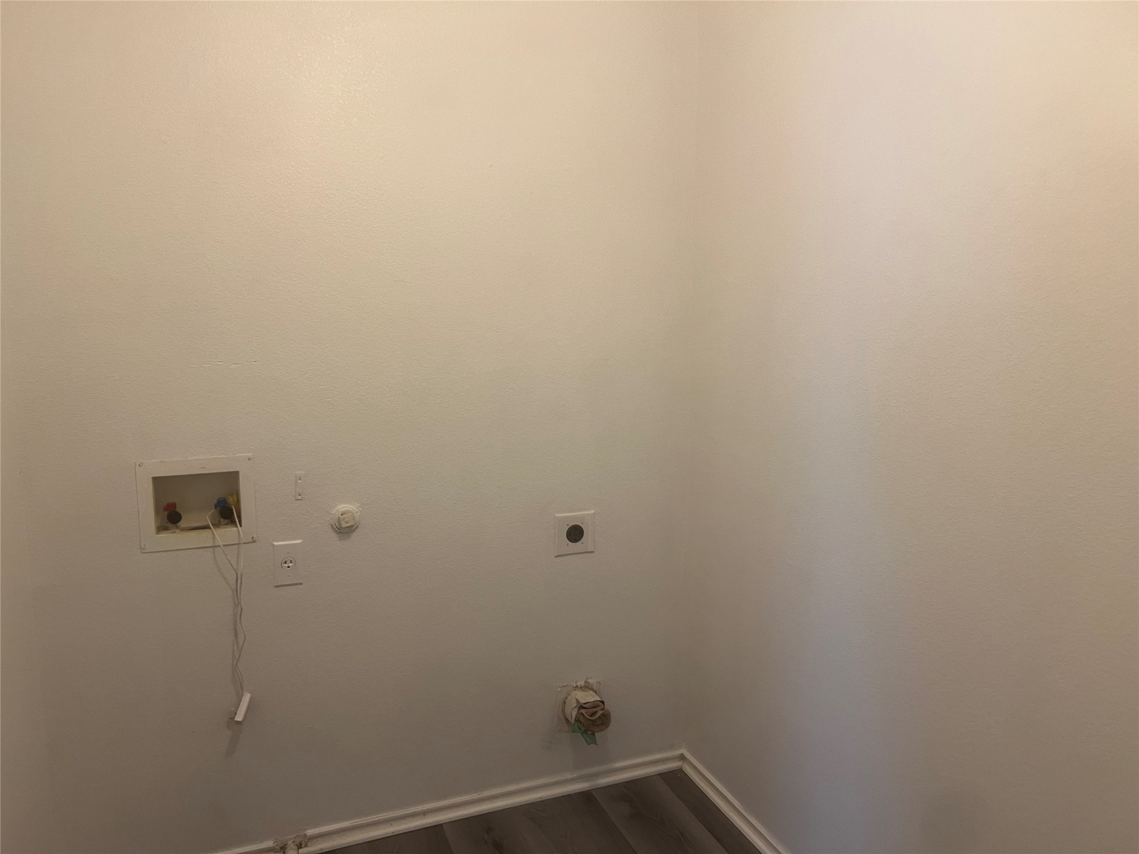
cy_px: 427
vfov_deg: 53.1
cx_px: 570
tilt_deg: -7.5
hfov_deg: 67.3
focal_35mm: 26
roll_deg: -0.1
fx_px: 856
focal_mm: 5.7
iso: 125
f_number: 1.5
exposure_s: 1/60
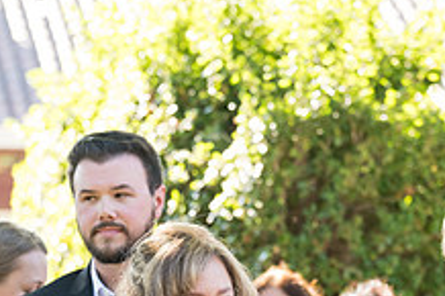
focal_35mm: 237
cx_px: 245
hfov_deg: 8.7
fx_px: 2927
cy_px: 332
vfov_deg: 5.8
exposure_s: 1/400
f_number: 4
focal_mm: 89
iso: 640
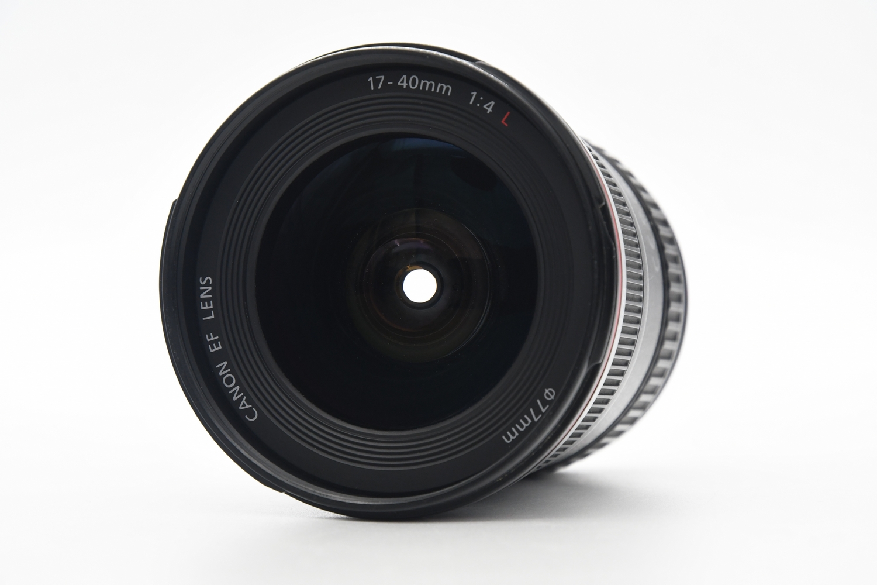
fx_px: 2923
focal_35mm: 120
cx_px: 438
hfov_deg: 17.1
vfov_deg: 11.4
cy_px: 292
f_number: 8
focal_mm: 80
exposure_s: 1/125
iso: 1250
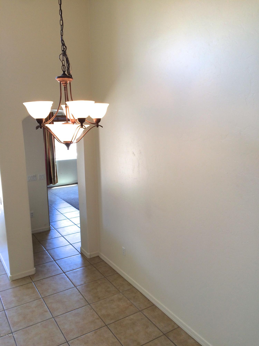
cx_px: 130
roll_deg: +1.8
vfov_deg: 61.7
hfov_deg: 48.2
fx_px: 289
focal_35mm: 29
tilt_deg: -10.3
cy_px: 173
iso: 50
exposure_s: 1/60
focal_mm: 4.15
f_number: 2.2
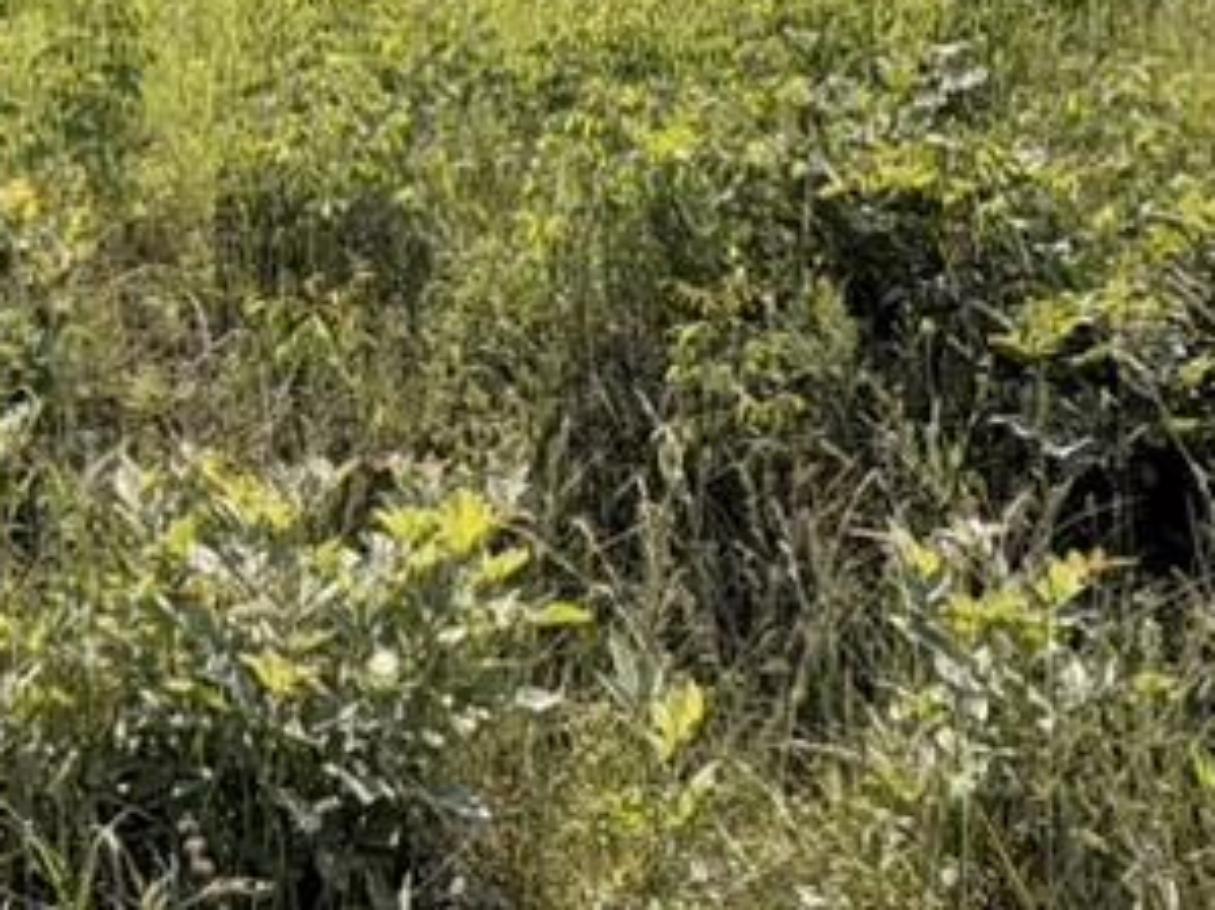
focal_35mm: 48
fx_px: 1684
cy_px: -126
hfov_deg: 38.4
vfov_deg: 27.3
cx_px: 272
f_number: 2.2
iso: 25
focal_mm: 2.22
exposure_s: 1/1167
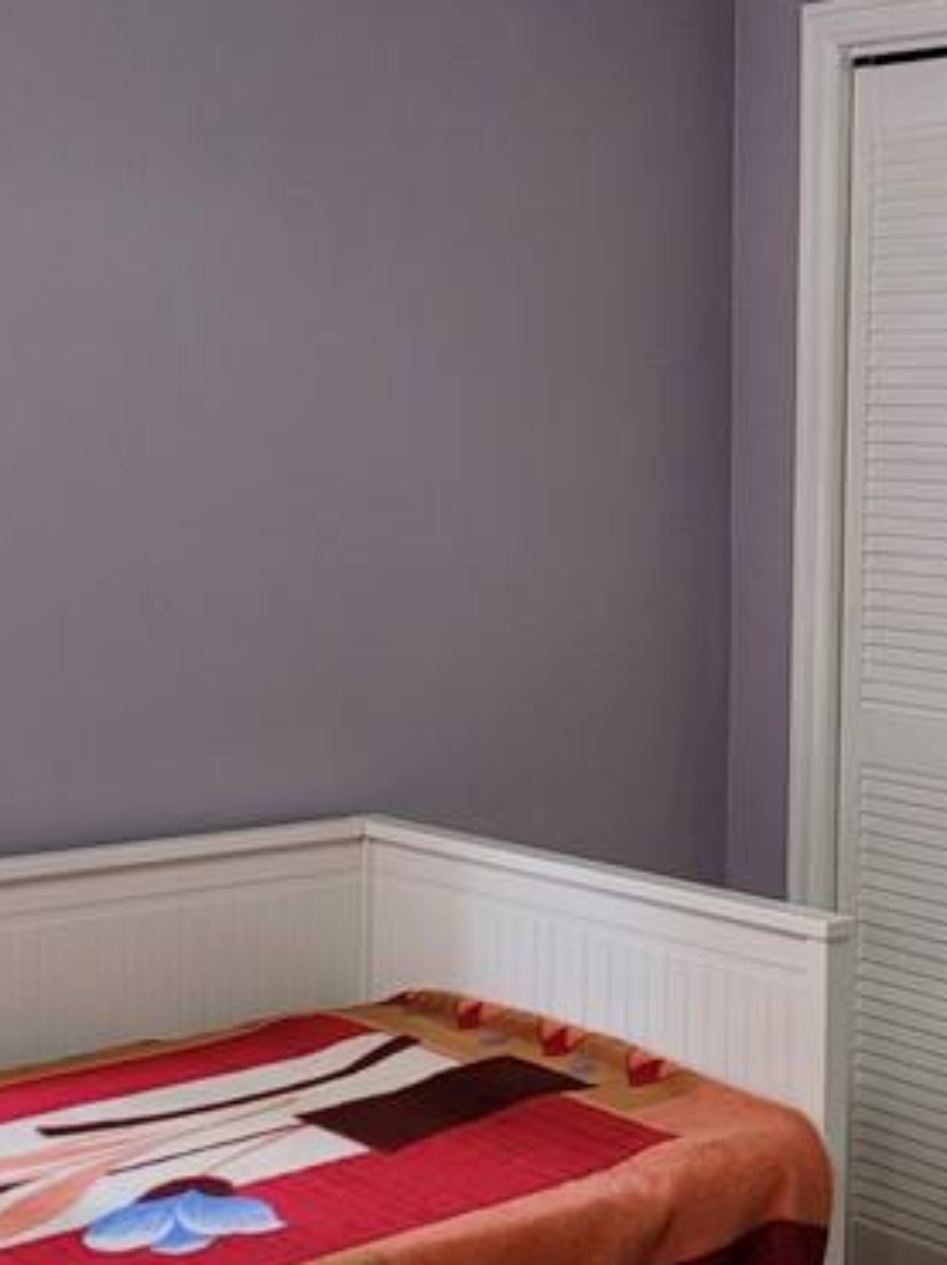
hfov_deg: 19.6
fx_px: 2629
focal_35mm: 72
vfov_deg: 27.0
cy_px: 564
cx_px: 1026
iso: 200
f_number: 1.8
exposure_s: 1/40
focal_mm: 5.4
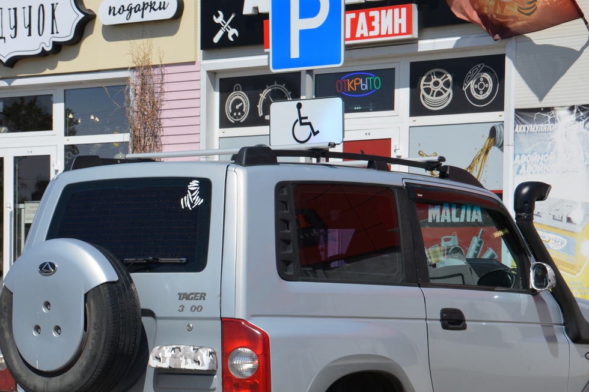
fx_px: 1652
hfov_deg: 20.2
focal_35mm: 101
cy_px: 289
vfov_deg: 13.5
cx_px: 331
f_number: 9
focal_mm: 44
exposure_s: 1/320
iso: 100
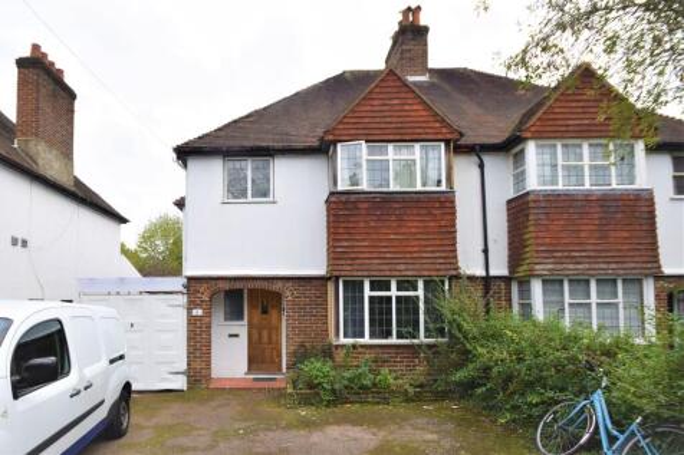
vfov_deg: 77.3
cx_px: 342
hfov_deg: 100.4
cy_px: 228
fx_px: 285
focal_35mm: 15
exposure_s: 1/250
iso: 400
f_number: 8
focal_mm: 10
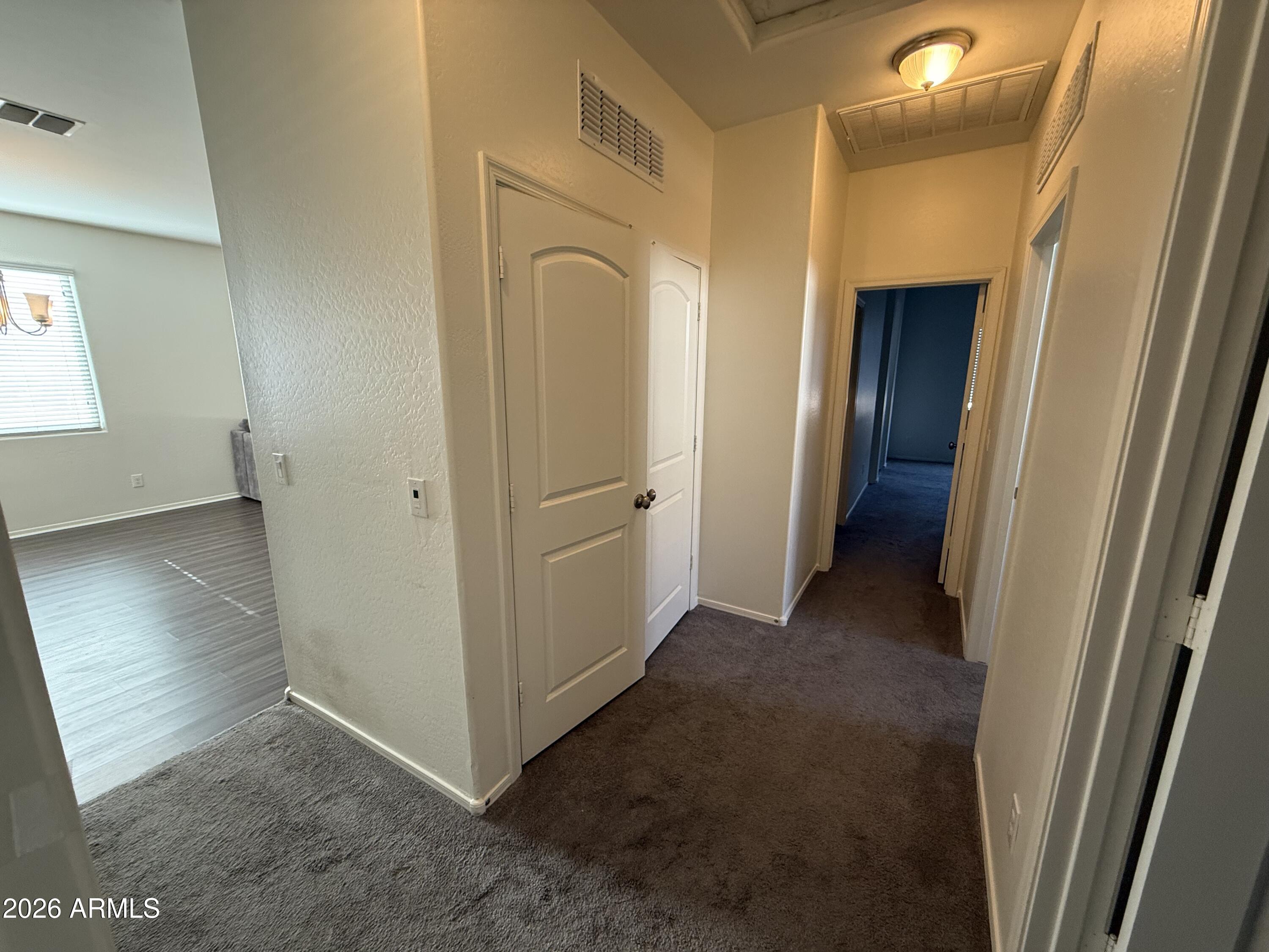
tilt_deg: -12.0
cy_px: 476
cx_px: 634
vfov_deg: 85.7
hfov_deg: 102.1
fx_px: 513
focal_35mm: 14
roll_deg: +0.0
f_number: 2.2
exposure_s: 1/60
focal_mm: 2.22
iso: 250
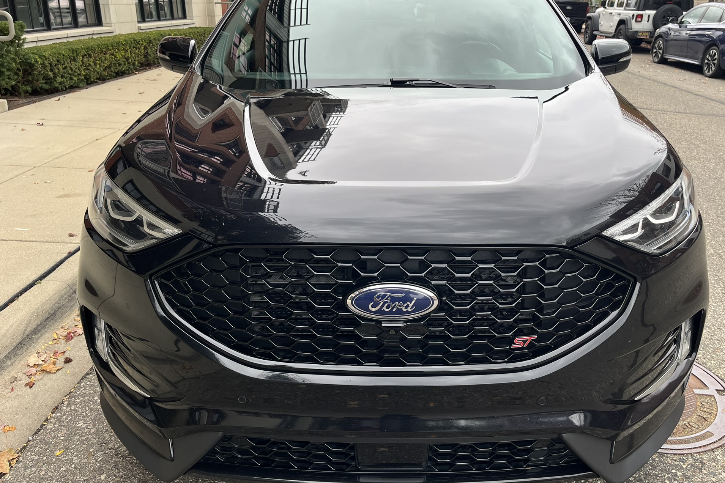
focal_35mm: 29
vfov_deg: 44.9
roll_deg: -0.7
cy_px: 222
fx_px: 584
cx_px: 388
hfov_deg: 63.6
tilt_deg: -19.5
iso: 50
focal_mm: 5.1
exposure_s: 1/469
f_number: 1.6
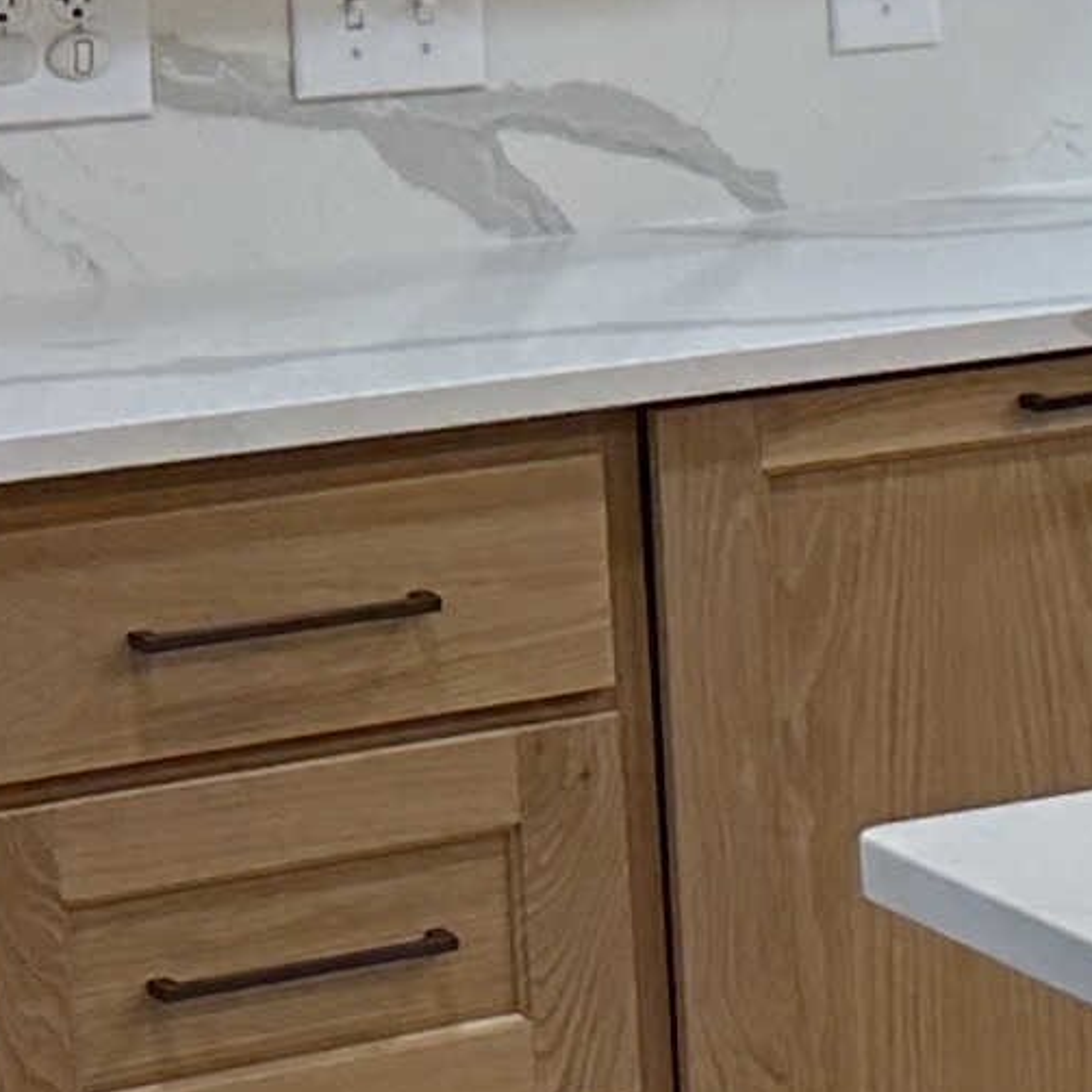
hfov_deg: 7.6
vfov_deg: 10.1
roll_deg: +0.9
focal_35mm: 170
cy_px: -217
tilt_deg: -5.0
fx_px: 6067
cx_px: 4175
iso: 100
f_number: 1.78
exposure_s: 1/120
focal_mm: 6.86
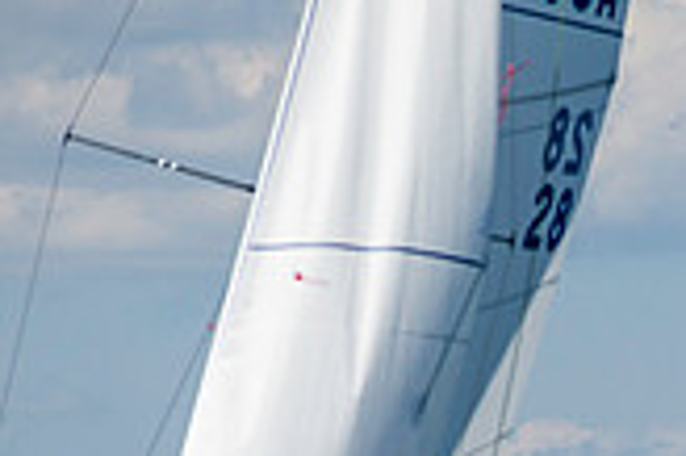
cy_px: 720
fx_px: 13478
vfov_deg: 1.9
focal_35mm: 708
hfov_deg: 2.9
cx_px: 811
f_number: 5
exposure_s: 1/2500
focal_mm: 200
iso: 320
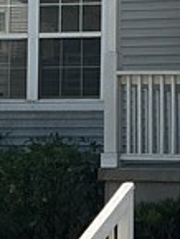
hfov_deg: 7.0
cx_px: 360
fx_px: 1419
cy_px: 135
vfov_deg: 9.6
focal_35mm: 205
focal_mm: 3
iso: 25
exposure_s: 1/1912
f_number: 1.8
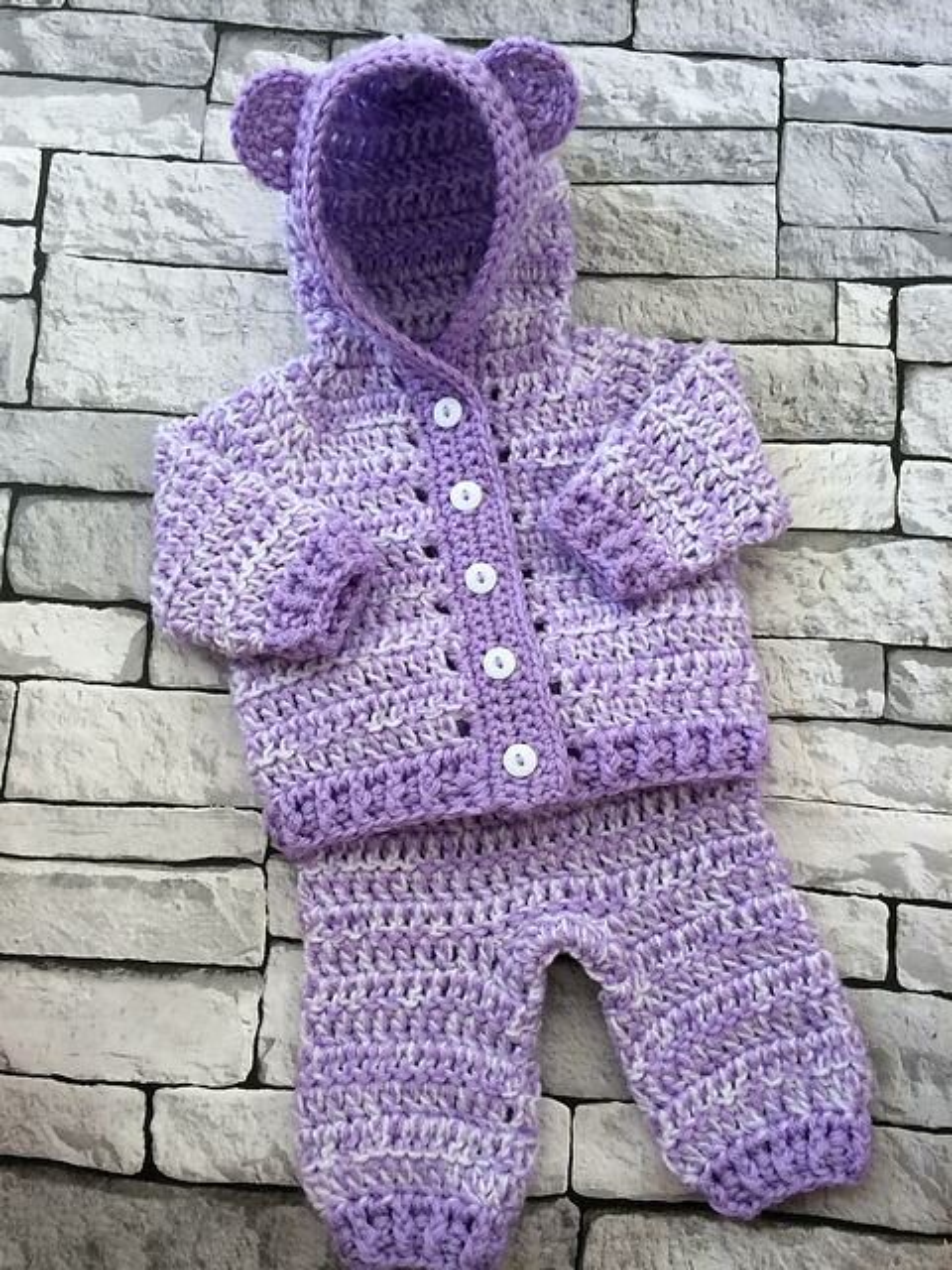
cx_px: 476
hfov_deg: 48.2
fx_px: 1063
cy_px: 635
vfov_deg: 61.7
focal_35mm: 29
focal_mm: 4.15
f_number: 2.2
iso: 100
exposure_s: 1/33
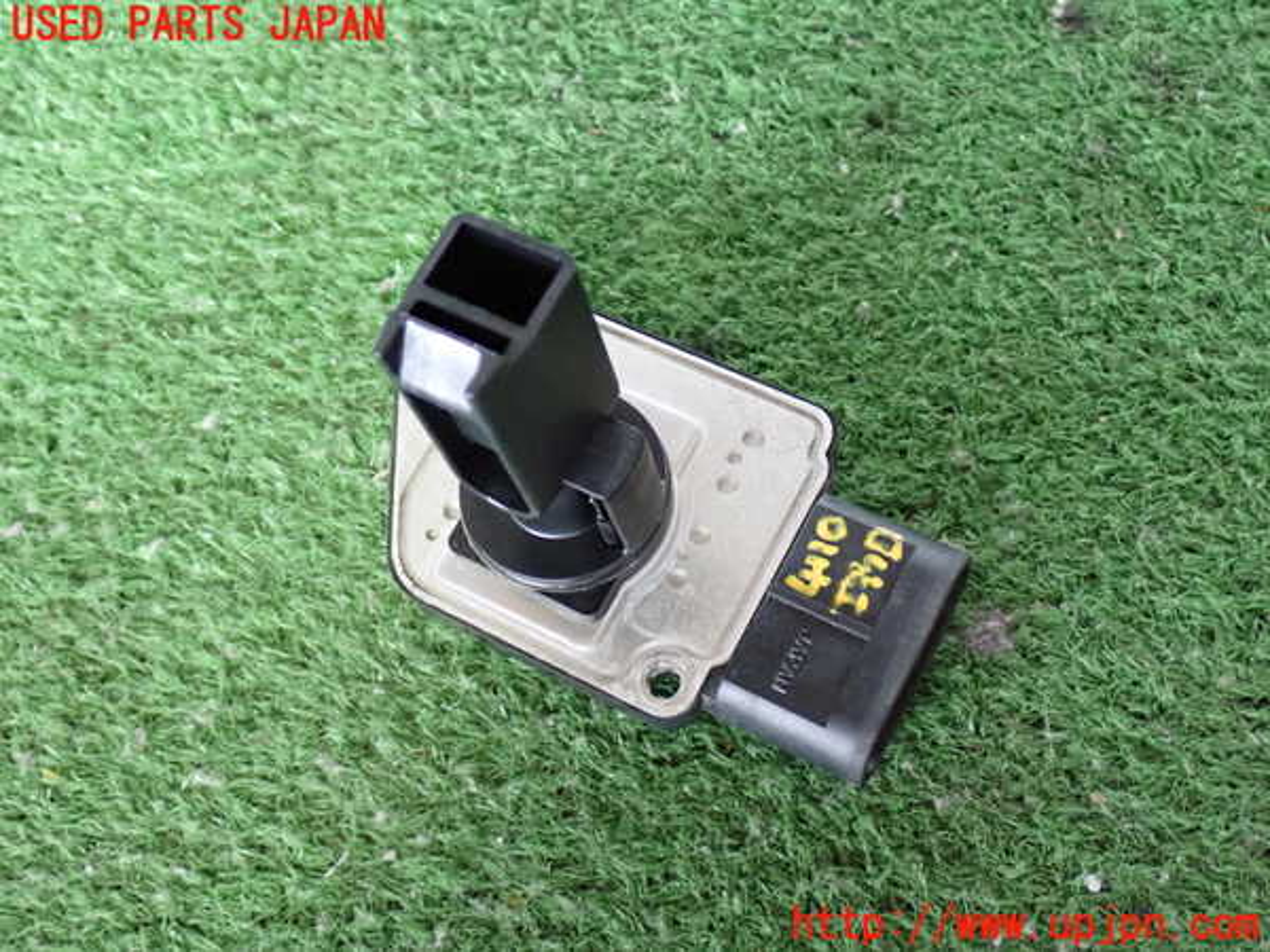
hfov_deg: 42.9
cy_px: 476
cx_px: 635
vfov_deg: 32.9
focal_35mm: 44
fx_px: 1614
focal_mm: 7.84
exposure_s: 1/30
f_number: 2.9
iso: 800
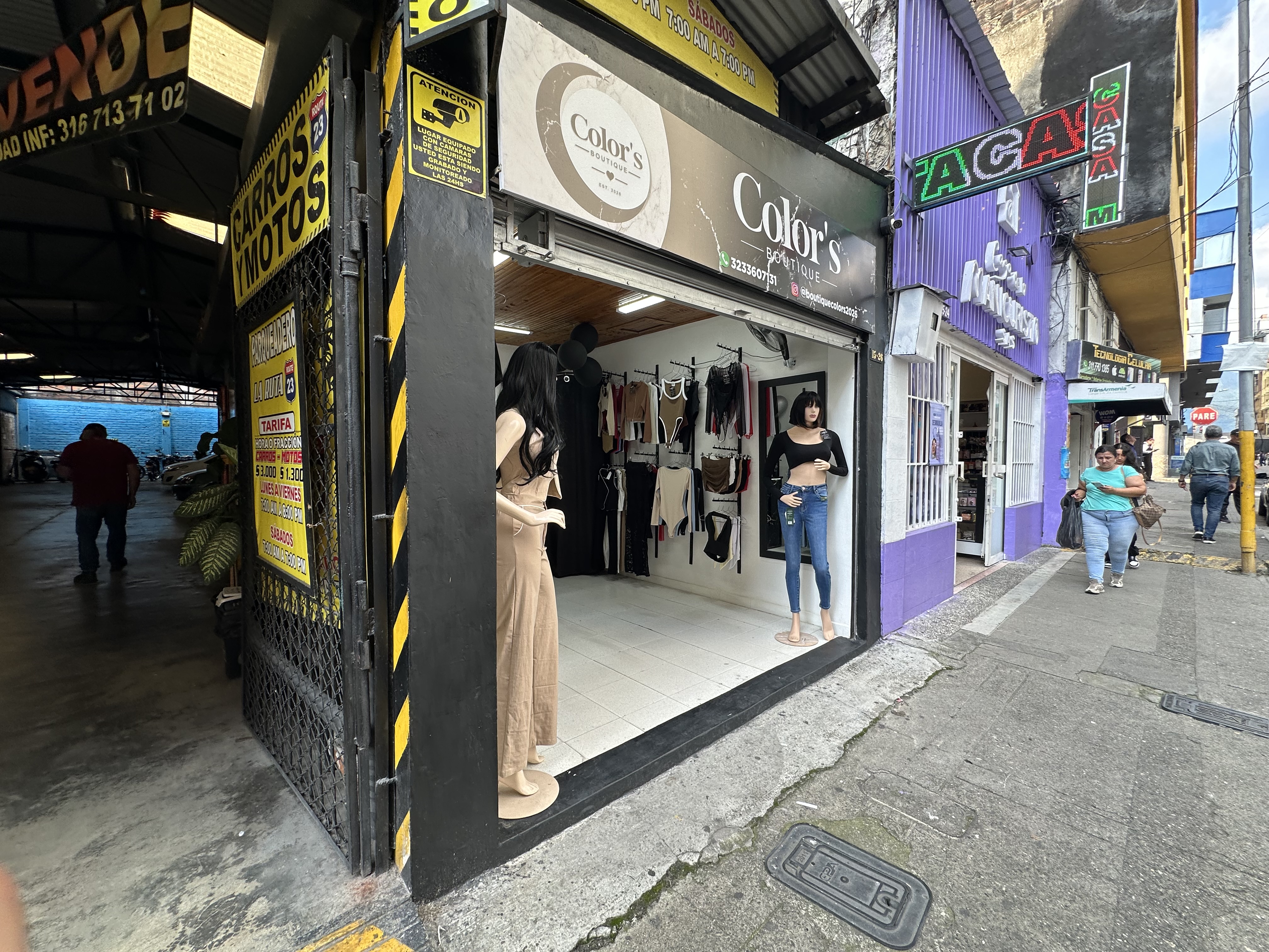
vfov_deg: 85.7
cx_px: 634
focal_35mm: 14
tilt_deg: -2.9
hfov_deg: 102.1
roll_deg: -0.1
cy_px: 476
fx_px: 513
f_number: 2.2
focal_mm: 2.22
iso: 40
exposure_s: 1/163
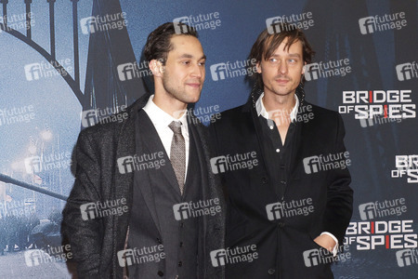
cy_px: 140
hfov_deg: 19.5
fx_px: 1219
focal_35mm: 105
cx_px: 209
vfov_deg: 13.0
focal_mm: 50
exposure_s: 1/200
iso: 640
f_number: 8
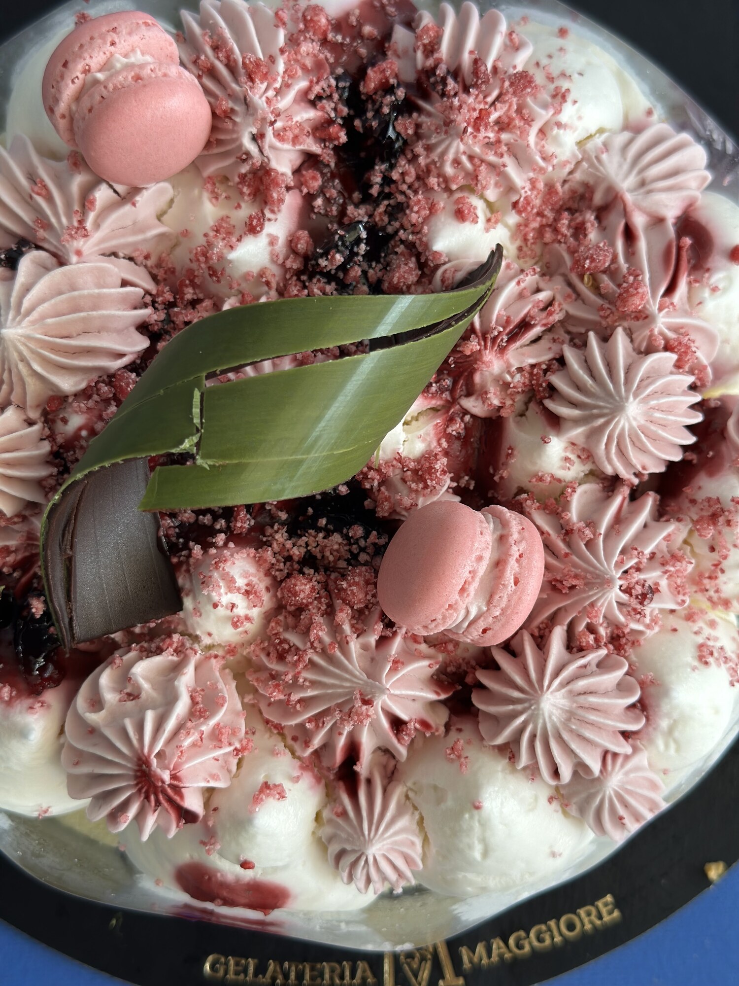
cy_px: 493
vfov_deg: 39.7
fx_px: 1366
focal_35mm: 48
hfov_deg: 30.3
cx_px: 370
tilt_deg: -85.5
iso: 64
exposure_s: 1/140
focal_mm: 6.86
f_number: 1.78
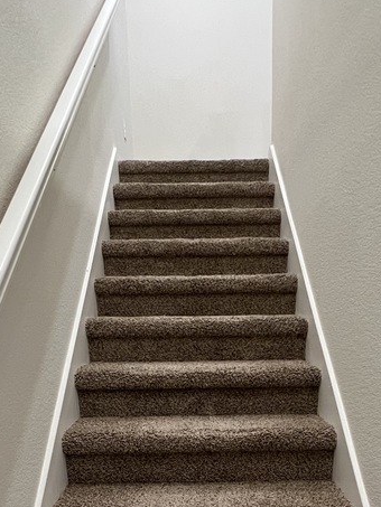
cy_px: 445
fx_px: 455
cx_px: 201
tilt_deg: -17.2
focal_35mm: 31
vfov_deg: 52.2
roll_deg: +0.8
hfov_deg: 45.4
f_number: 1.8
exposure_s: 1/60
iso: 400
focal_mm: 1.57
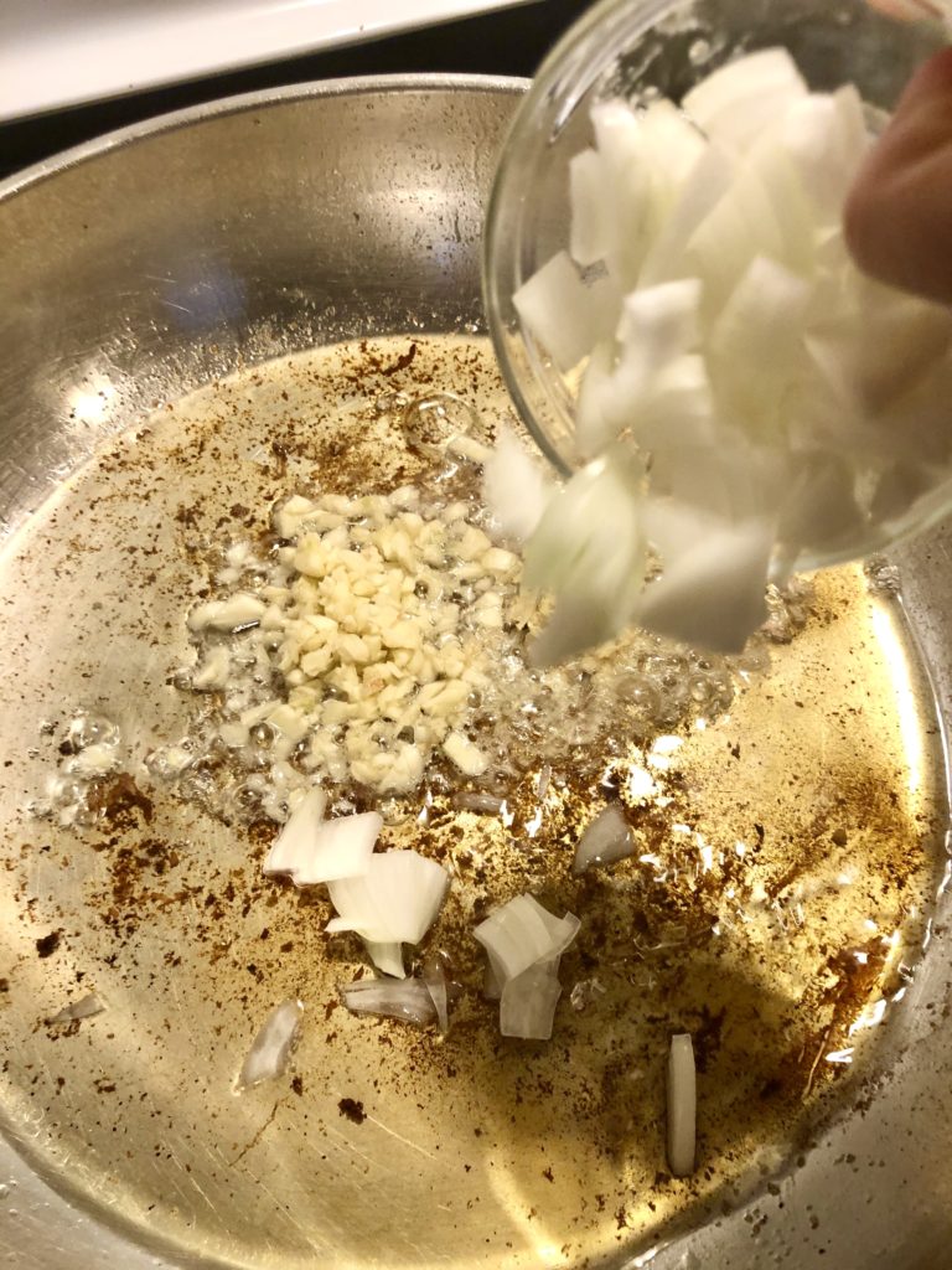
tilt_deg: -61.9
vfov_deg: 63.4
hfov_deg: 49.7
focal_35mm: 28
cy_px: 635
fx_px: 1027
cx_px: 476
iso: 40
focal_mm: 3.99
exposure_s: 1/20
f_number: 1.8
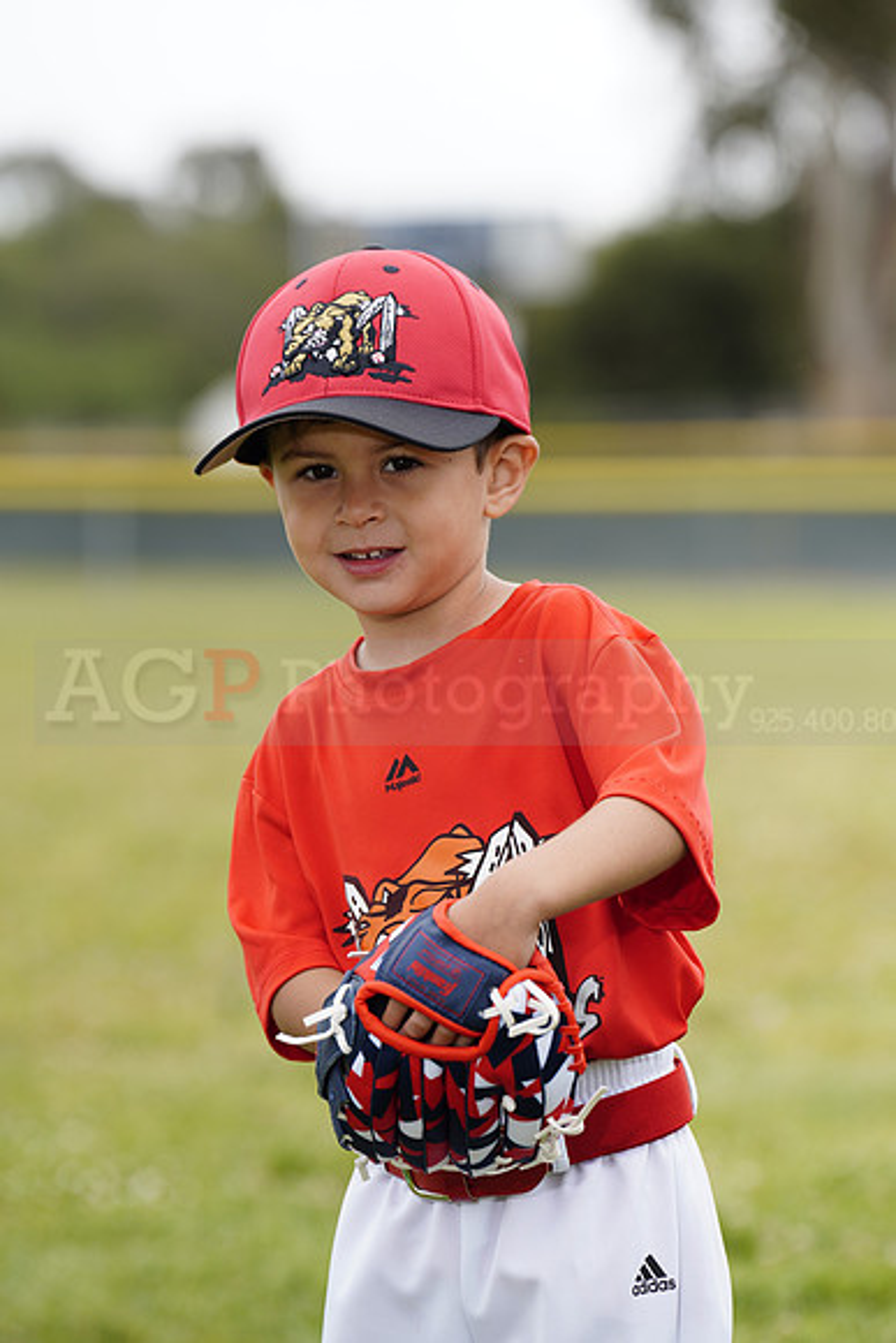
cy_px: 672
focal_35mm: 200
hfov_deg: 6.9
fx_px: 7462
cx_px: 448
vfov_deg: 10.3
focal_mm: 200
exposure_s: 1/250
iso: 100
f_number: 5.6
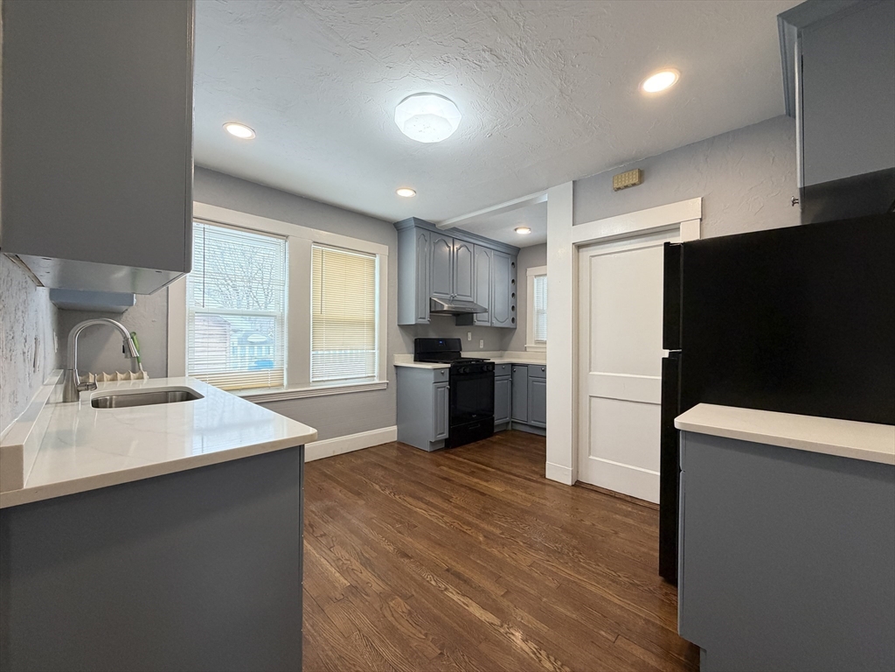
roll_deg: -0.4
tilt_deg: +0.3
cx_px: 448
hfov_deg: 102.1
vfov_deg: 85.7
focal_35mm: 14
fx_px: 362
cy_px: 336
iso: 250
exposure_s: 1/120
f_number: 2.2
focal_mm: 2.22
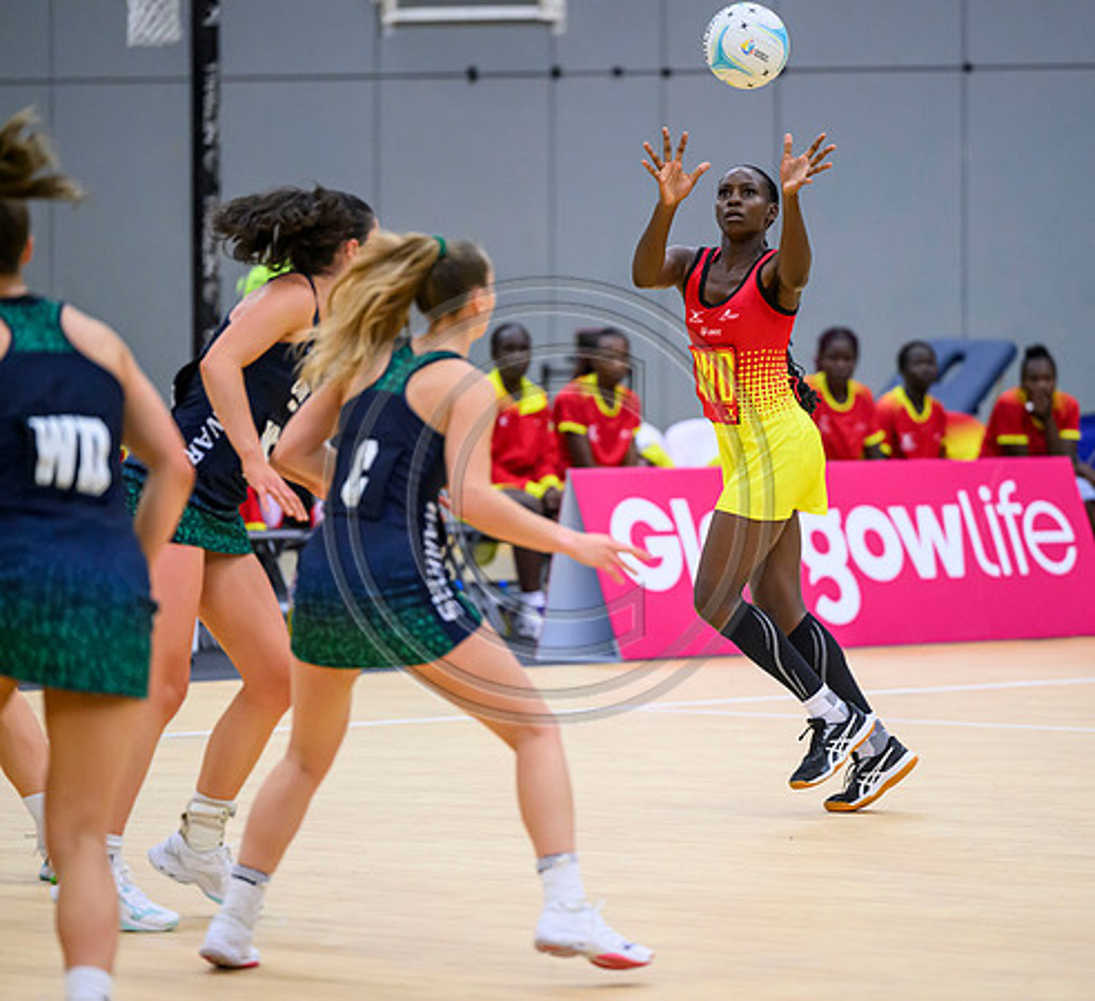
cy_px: 500
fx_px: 8346
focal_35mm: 243
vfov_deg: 6.9
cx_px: 751
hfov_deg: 7.5
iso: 4000
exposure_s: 1/1000
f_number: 2.8
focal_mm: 200
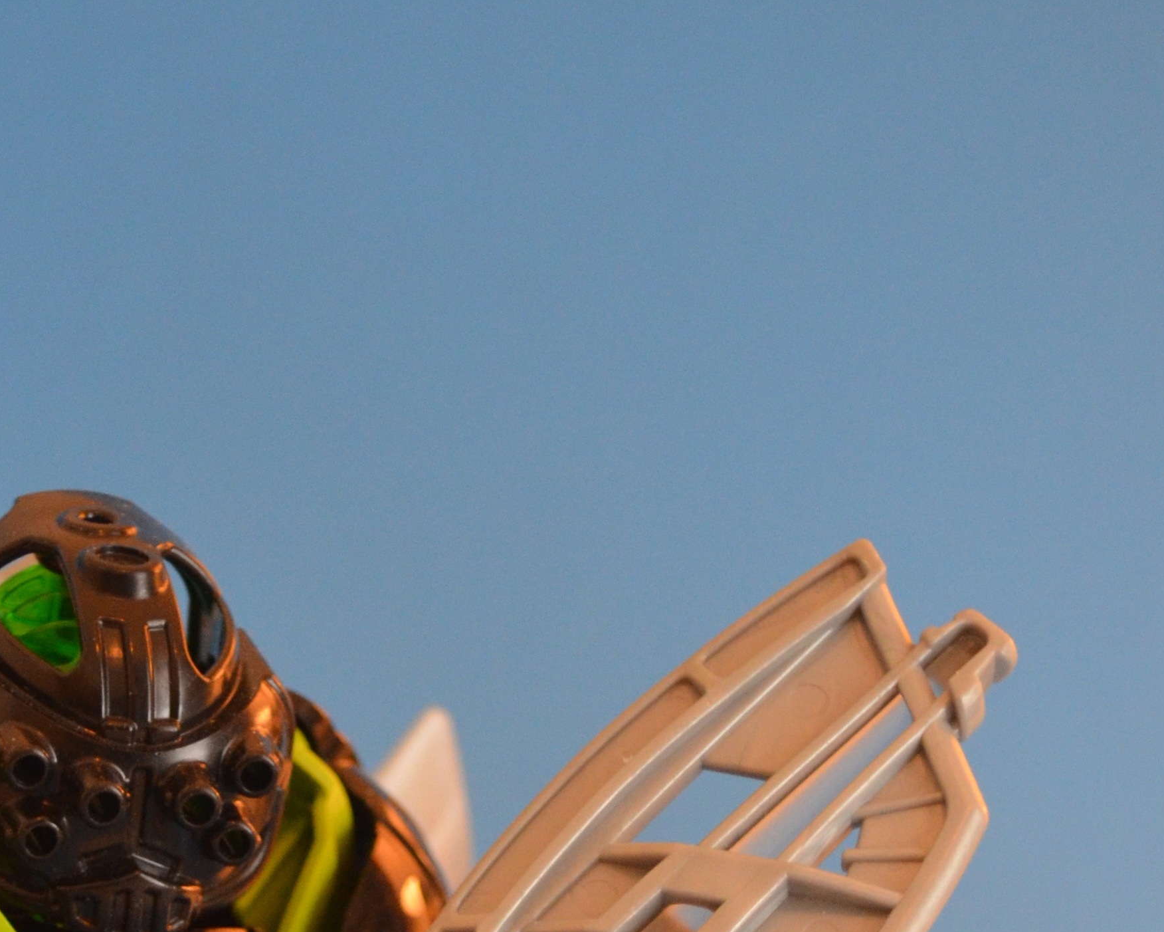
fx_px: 4766
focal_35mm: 138
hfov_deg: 13.9
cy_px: 1615
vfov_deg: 10.6
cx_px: 380
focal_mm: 35
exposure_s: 1/30
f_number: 5
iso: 1100
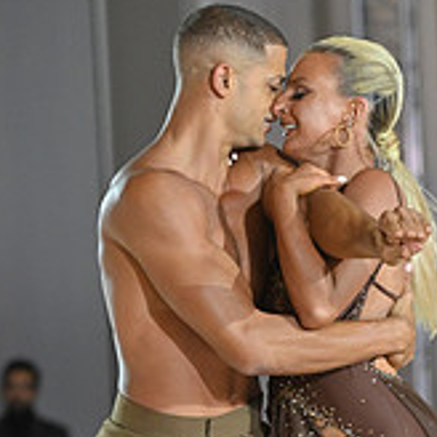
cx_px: 372
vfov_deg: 4.5
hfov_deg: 4.5
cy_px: 562
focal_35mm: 392
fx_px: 5599
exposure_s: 1/250
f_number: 4
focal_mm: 130
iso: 2000
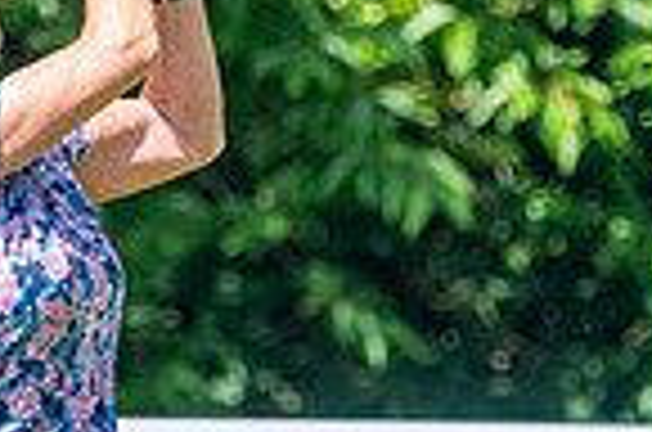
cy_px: 616
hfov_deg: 1.1
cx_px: -423
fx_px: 32528
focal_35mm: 1800
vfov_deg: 0.8
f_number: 5
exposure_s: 1/1600
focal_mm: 300
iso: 200
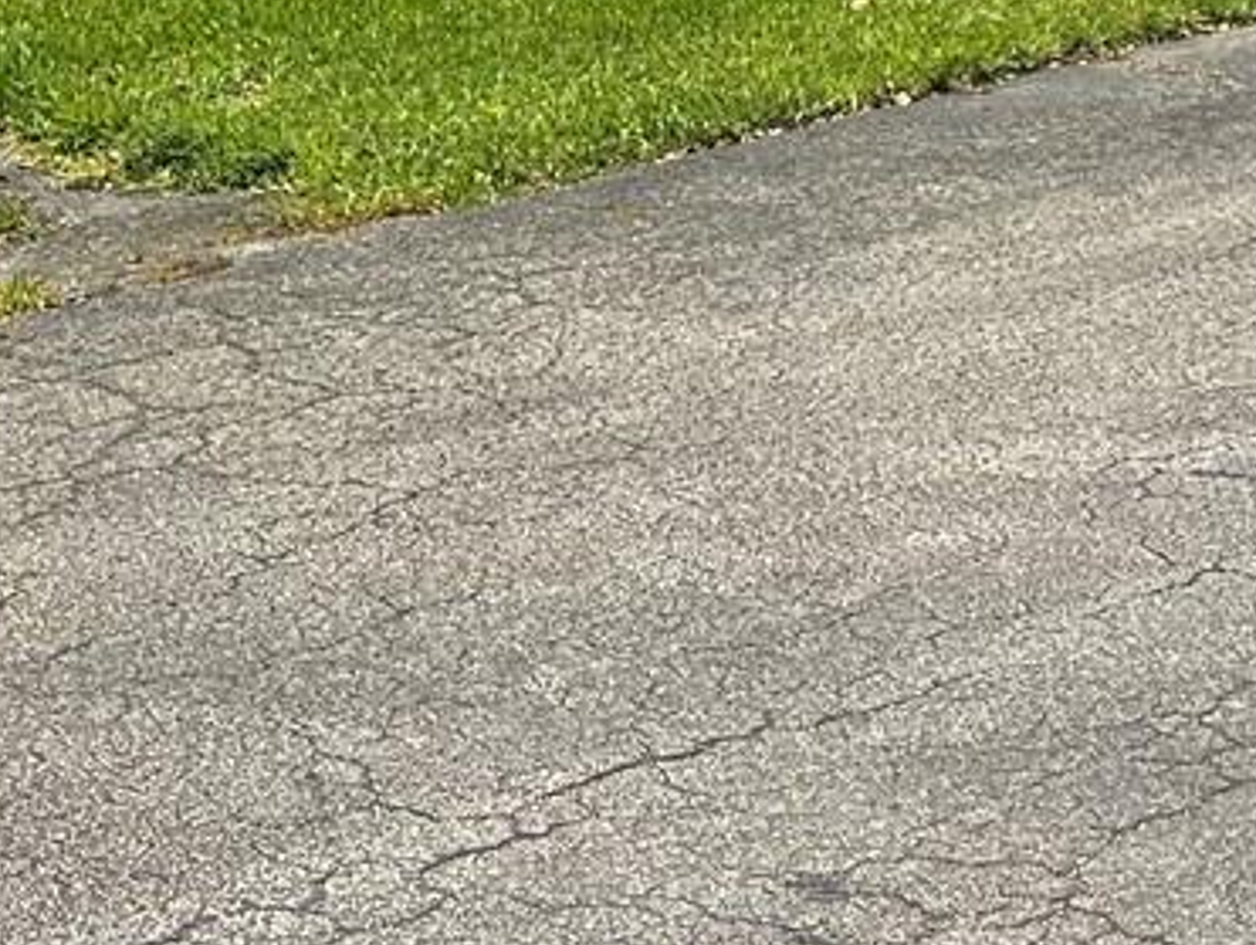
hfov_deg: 17.6
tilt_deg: +2.9
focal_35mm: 112
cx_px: 606
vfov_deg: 12.0
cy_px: -830
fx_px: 4068
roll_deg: +1.5
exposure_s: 1/3215
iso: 50
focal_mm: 5.1
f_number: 1.6
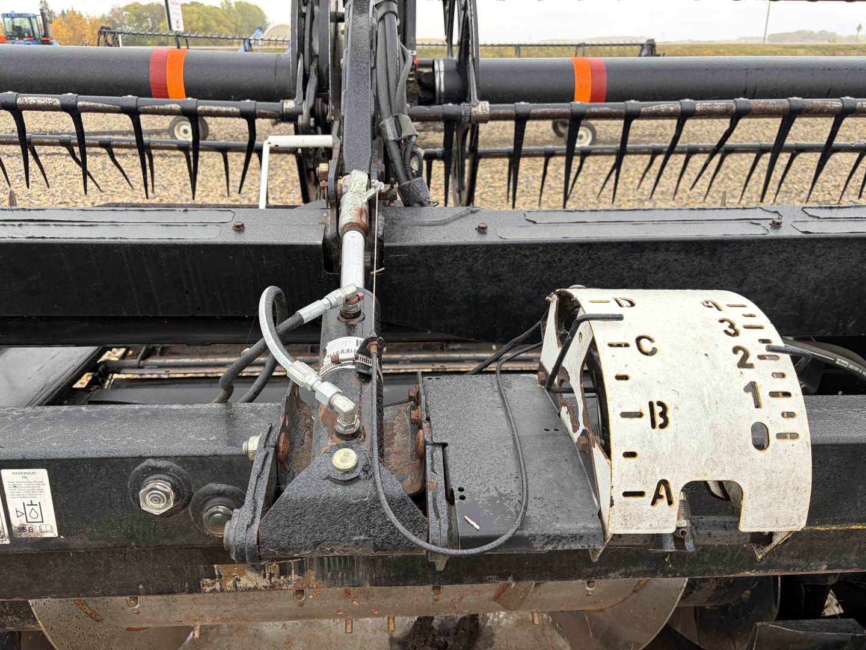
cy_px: 325
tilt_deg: -21.5
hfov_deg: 67.3
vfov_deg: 53.1
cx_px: 433
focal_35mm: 26
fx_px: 650
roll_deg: +3.0
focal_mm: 5.96
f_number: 1.6
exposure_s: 1/268
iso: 40
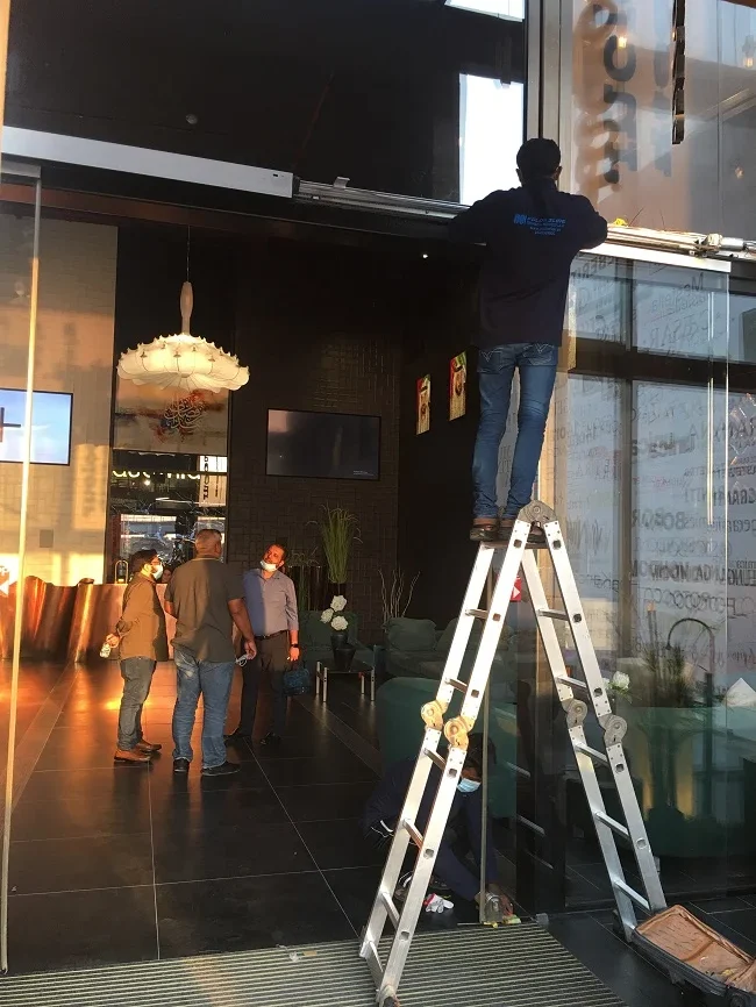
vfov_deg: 61.6
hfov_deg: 48.2
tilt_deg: +5.7
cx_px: 378
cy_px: 504
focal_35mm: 29
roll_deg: -1.6
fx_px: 844
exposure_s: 1/33
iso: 32
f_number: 2.2
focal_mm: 4.15
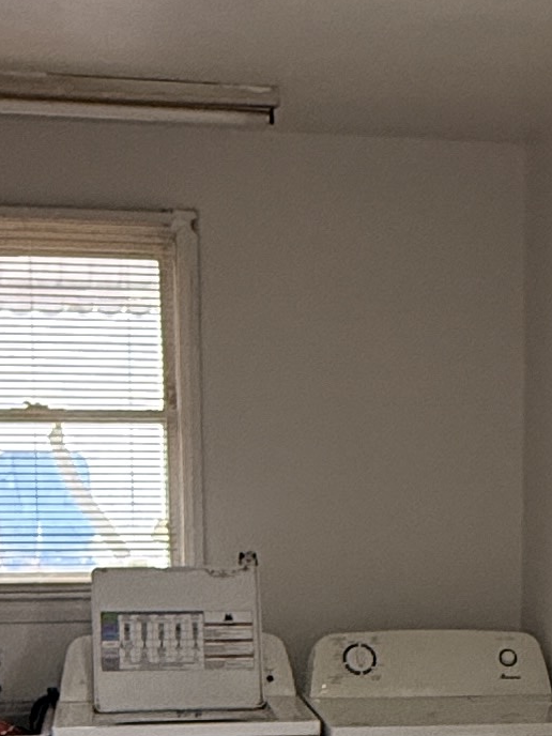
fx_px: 1743
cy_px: 739
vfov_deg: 22.9
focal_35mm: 82
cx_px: 502
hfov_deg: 17.7
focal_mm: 2.22
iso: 250
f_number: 2.2
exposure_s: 1/120
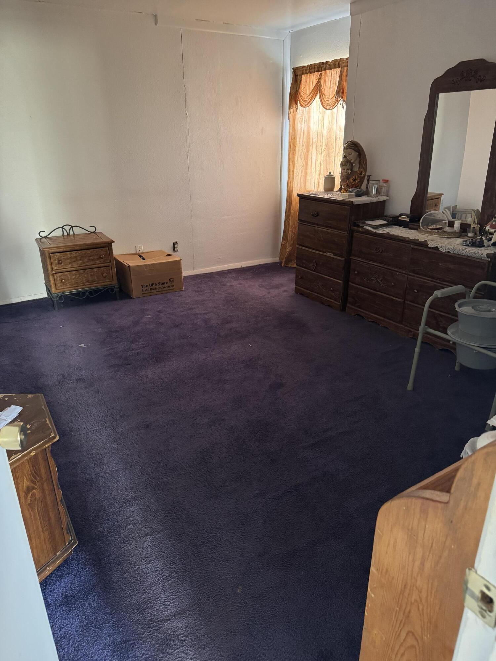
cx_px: 248
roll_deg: +1.0
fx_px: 459
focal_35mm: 24
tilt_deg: -22.1
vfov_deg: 71.6
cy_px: 330
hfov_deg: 56.8
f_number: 1.78
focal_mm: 6.76
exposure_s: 1/40
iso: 800
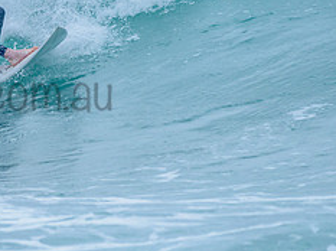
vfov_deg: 1.0
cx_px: -127
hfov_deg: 1.3
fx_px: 14586
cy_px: 20
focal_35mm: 1505
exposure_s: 1/2000
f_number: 5.6
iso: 800
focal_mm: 500
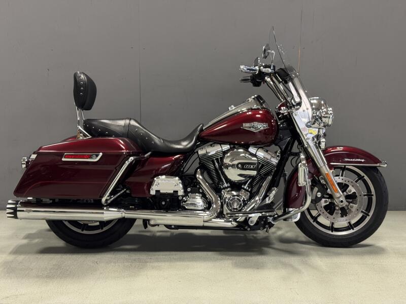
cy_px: 152
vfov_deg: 30.3
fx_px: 563
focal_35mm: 48
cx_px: 203
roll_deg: -0.8
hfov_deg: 39.7
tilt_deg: -10.9
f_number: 1.78
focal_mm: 6.76
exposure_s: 1/60
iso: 250
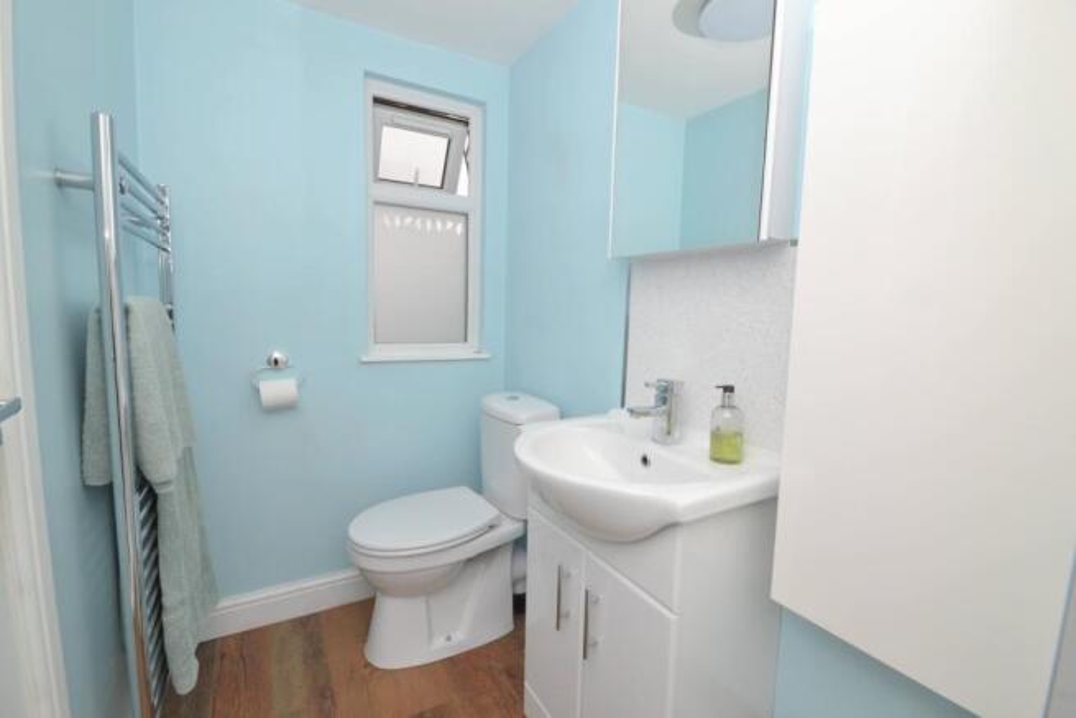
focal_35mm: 15
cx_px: 538
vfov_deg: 77.4
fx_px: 448
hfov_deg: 100.4
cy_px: 359
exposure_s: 1/60
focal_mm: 10
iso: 200
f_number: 13
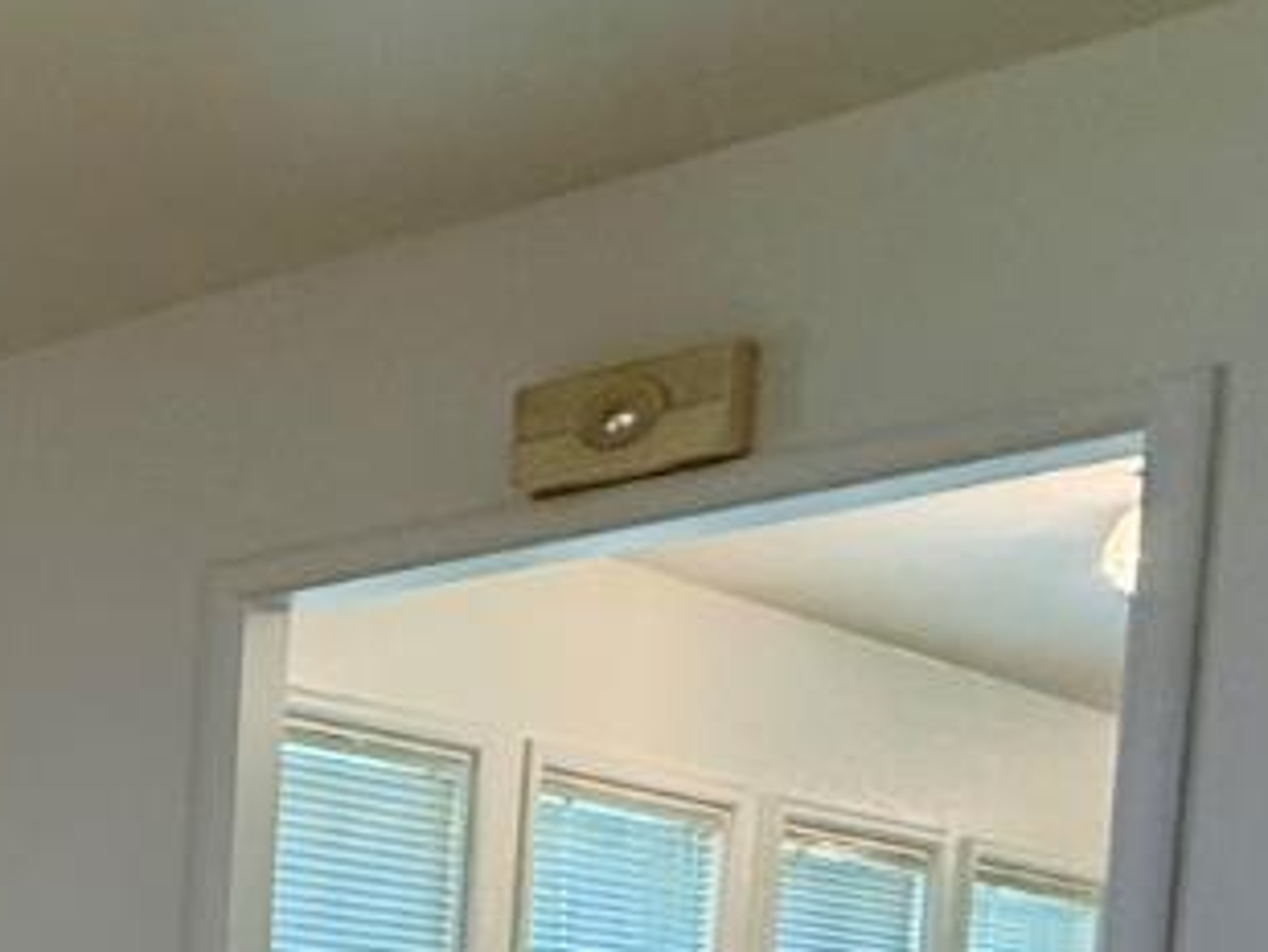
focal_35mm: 68
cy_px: 1422
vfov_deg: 19.0
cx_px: -1510
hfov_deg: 16.9
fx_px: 2492
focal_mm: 2.22
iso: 250
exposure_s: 1/120
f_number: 2.2
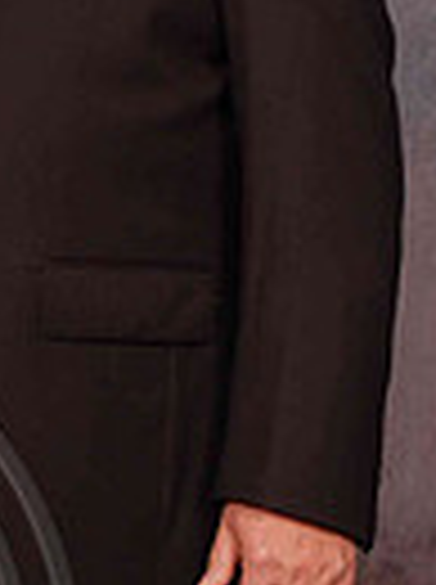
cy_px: 99
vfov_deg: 11.6
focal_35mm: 170
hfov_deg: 8.5
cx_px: -178
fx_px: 2864
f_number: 10
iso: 200
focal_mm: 34
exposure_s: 1/125
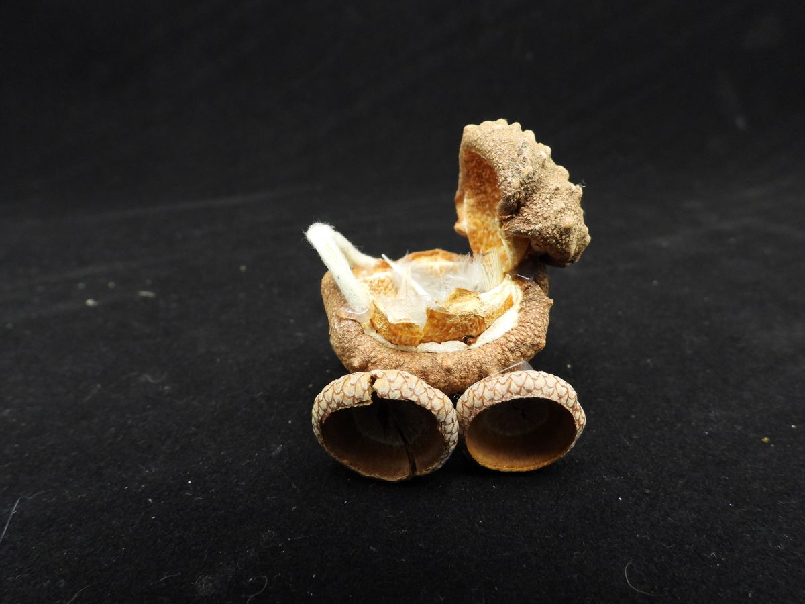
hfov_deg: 71.6
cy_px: 302
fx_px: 558
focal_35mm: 24
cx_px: 402
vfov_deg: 56.8
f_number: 2.8
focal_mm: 4.3
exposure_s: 1/25
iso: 400
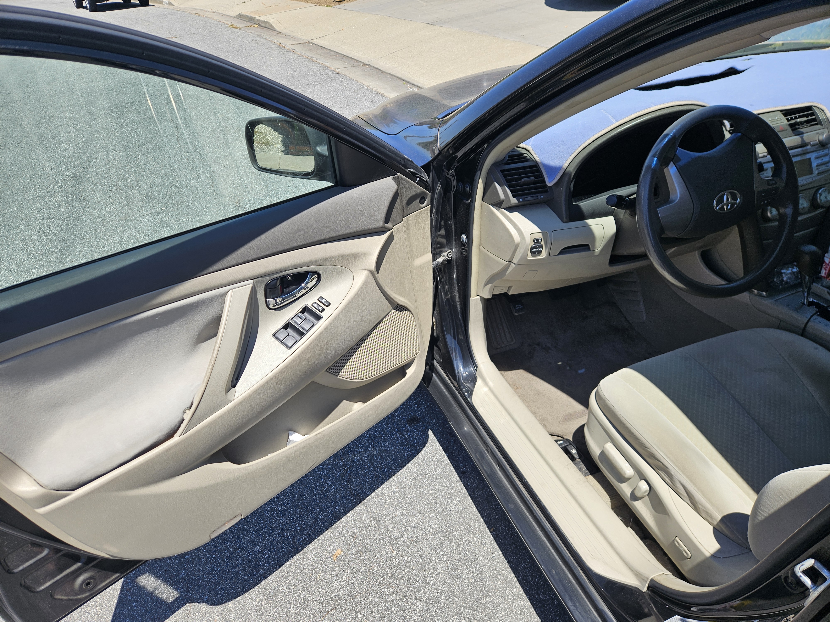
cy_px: 311
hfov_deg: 73.9
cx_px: 415
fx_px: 551
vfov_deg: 58.9
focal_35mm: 23
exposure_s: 1/1084
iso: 25
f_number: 1.8
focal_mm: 5.4
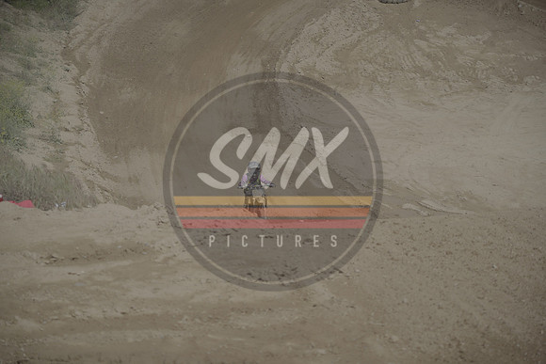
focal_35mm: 84
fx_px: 1274
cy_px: 182
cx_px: 273
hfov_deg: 24.2
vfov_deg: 16.3
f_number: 4
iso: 800
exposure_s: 1/6400
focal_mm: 84
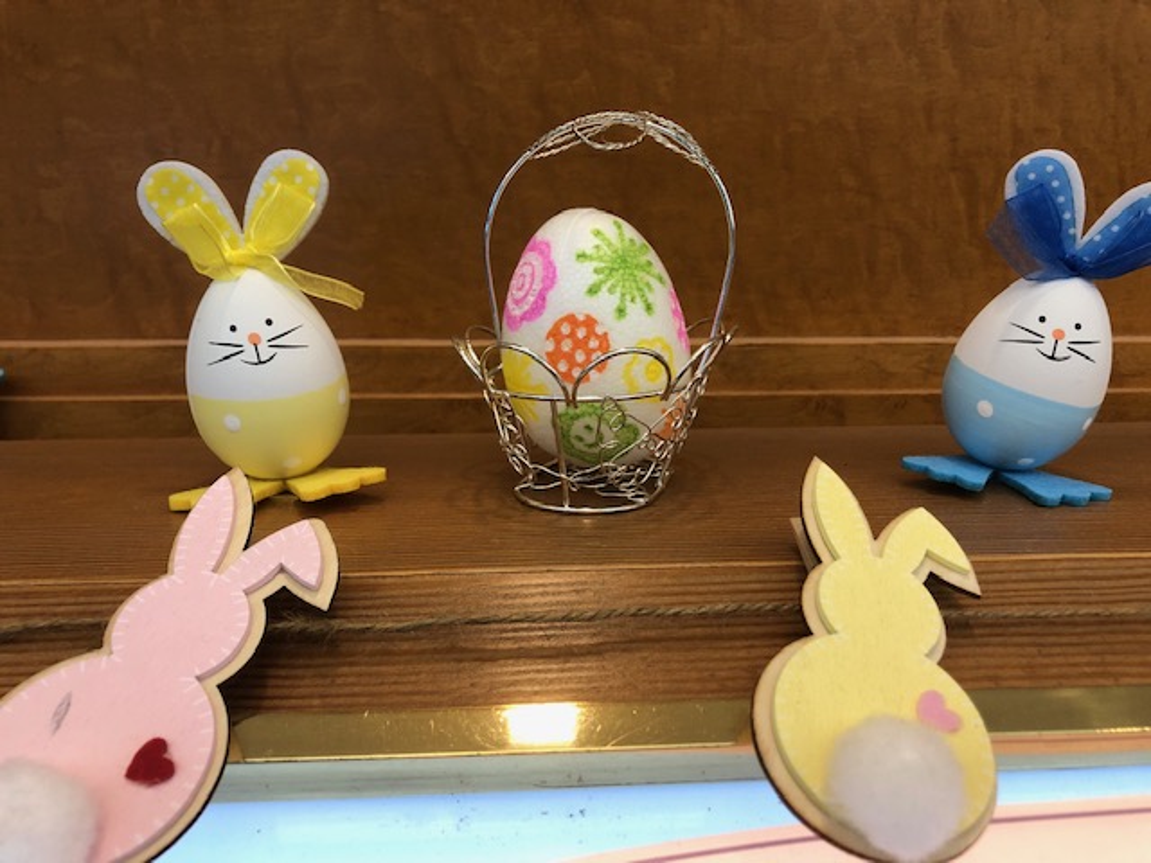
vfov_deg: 49.7
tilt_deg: -12.4
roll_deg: -0.3
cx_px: 576
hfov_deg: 63.4
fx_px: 931
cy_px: 432
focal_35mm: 28
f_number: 1.8
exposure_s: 1/20
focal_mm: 4
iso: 40
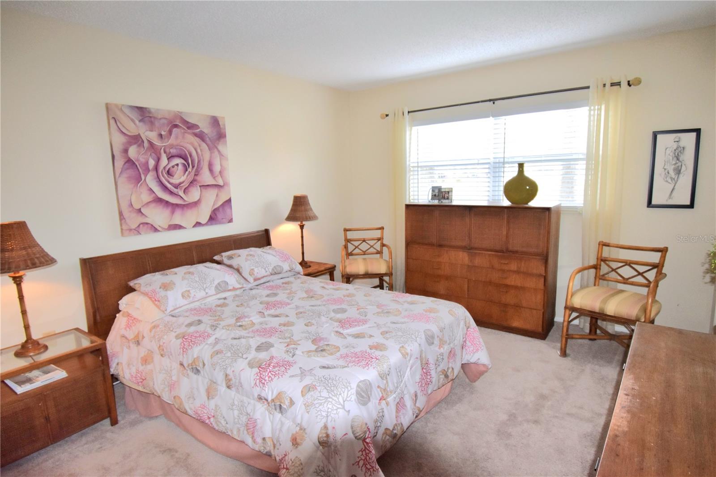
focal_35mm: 20
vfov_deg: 63.2
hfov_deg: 85.4
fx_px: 388
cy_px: 238
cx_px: 358
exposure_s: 1/125
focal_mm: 13
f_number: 5.6
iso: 800
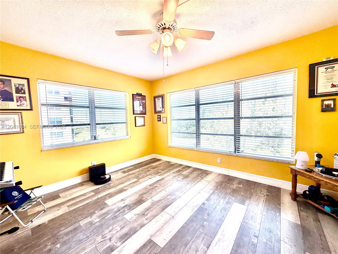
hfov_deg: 102.1
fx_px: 137
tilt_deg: -3.8
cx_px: 169
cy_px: 127
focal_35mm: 14
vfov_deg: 85.7
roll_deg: +1.7
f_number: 2.2
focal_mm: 2.22
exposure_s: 1/126
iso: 50
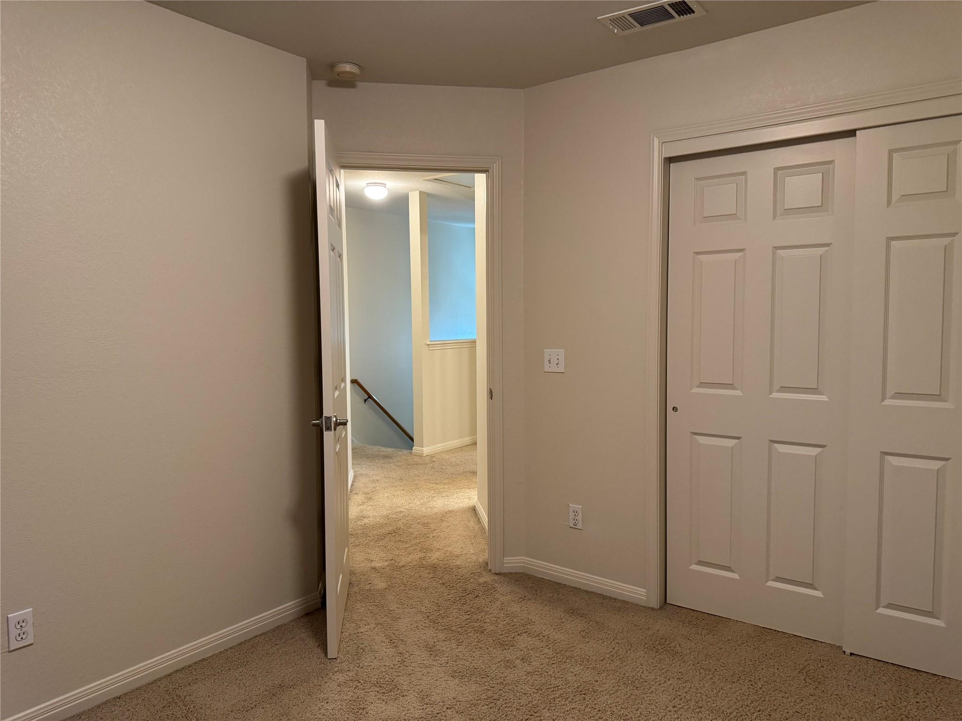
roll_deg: +0.4
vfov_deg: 56.8
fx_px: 667
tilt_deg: -4.4
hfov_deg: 71.6
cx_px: 481
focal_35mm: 24
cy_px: 360
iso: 500
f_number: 1.78
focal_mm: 6.76
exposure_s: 1/60
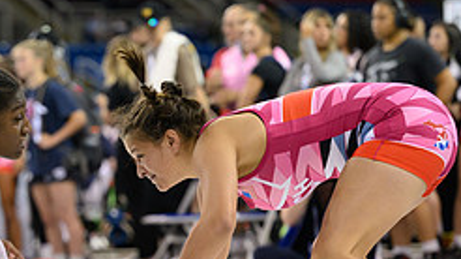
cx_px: 21
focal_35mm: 240
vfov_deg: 5.0
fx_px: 2932
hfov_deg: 8.9
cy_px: 245
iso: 2500
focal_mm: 97
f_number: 2.8
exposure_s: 1/800
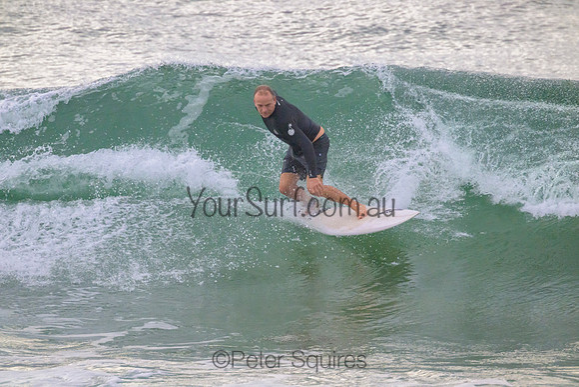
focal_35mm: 800
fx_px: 12869
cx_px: 290
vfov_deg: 1.7
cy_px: 194
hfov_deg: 2.6
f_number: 11
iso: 3600
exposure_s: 1/2000
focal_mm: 800
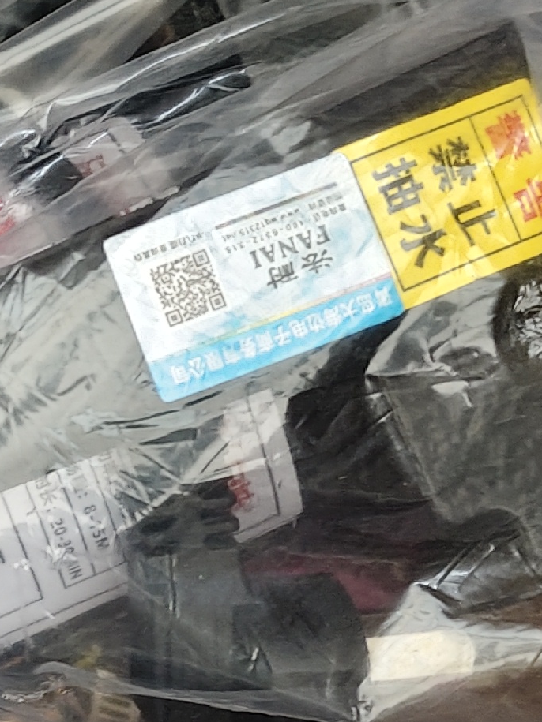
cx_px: 27
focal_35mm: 103
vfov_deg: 19.1
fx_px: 2151
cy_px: 398
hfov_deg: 14.2
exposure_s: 1/50
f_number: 1.88
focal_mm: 5.56
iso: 640
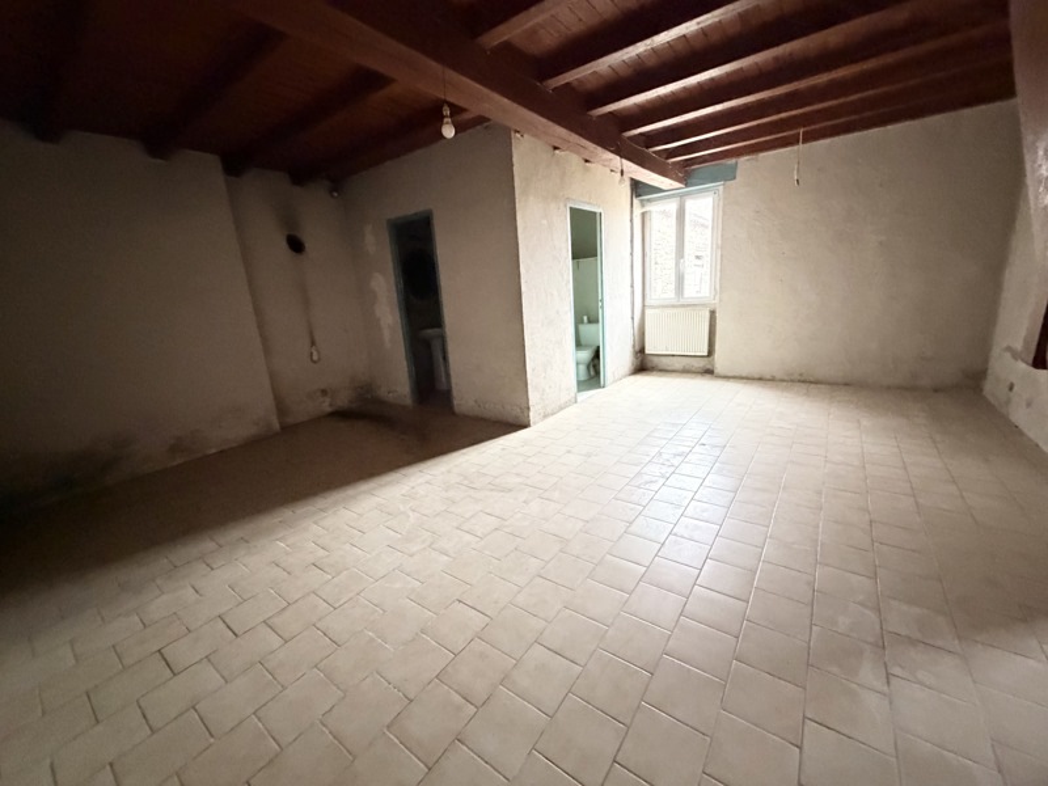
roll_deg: +3.6
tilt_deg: -12.9
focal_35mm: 14
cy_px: 393
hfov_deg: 102.1
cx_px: 524
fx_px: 424
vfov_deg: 85.7
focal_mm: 2.22
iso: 1250
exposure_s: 1/60
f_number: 2.2
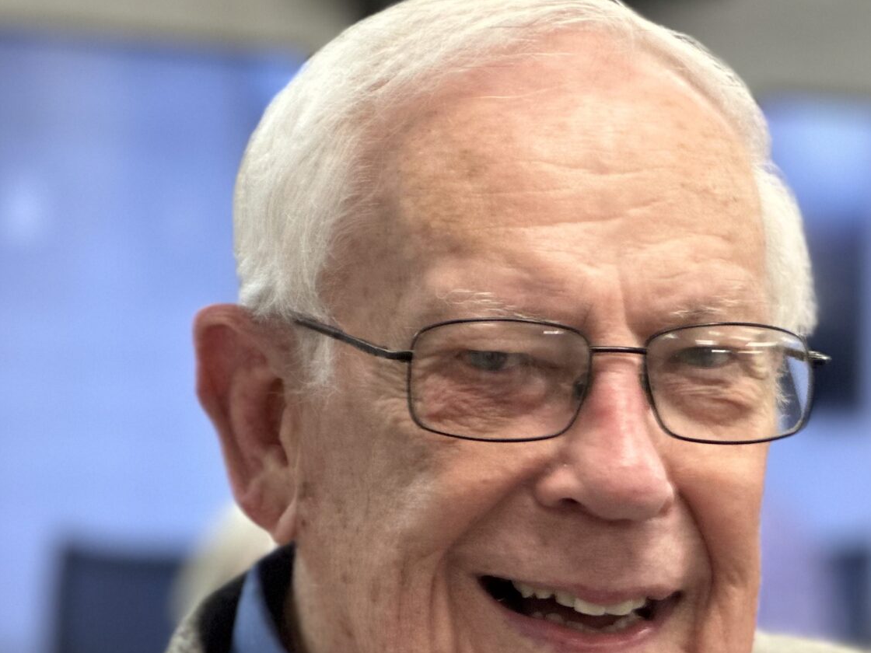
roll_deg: -0.3
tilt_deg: -1.3
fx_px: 4428
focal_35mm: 176
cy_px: 683
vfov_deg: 8.4
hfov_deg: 11.1
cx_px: 869
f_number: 2.8
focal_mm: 9
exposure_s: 1/40
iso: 200
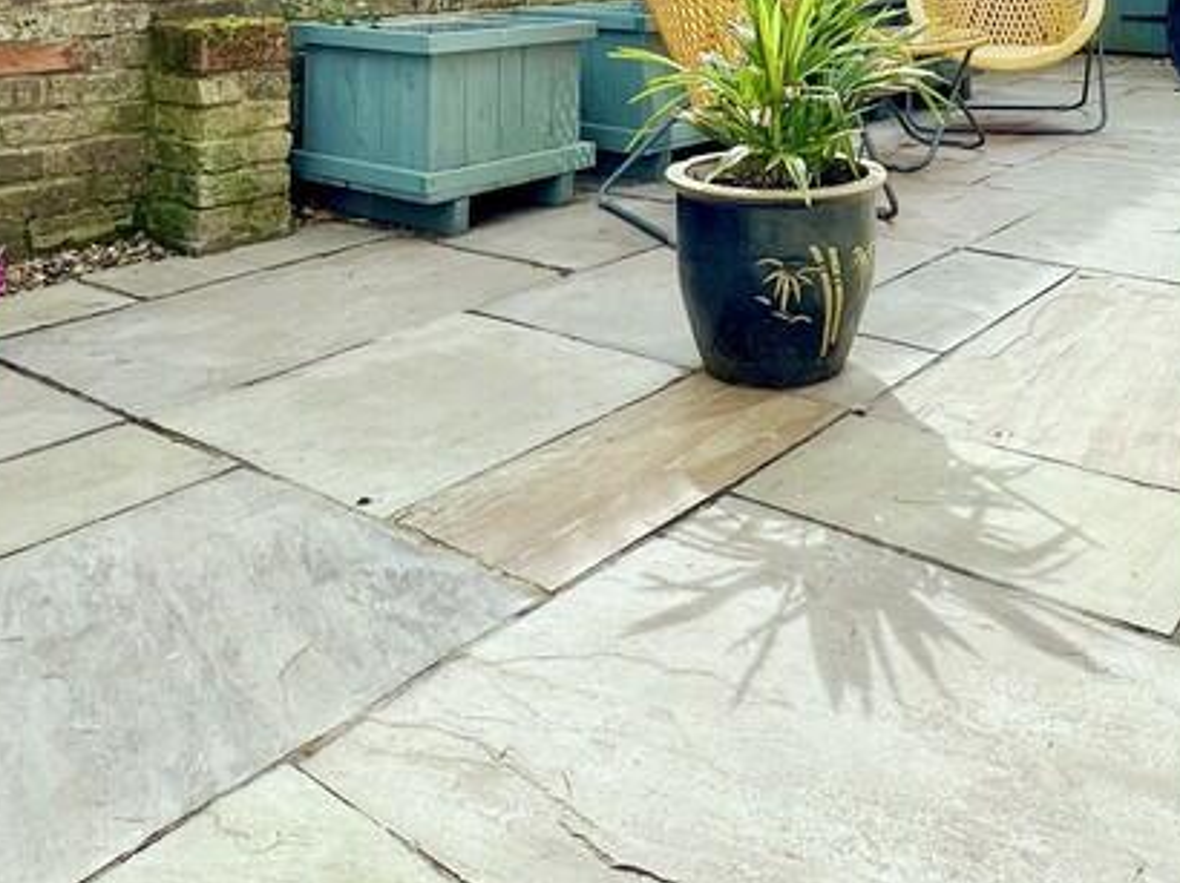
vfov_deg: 34.7
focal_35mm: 35
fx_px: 1192
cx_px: 852
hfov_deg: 50.9
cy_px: -104
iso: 40
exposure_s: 1/903
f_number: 2.2
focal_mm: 2.22
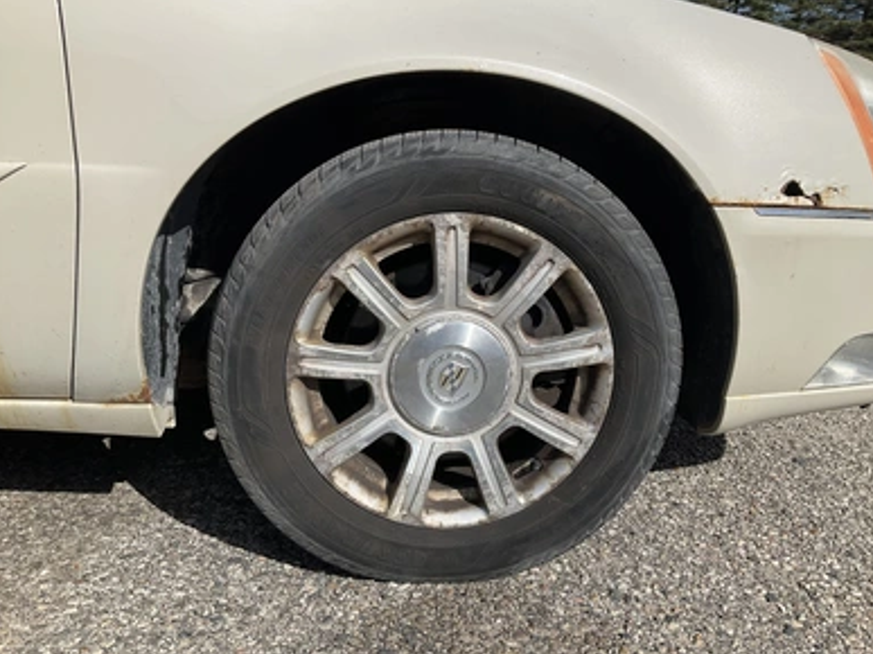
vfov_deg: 46.8
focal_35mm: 30
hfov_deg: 60.0
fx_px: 756
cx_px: 444
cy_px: 318
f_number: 1.8
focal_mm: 3
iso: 25
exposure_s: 1/2667
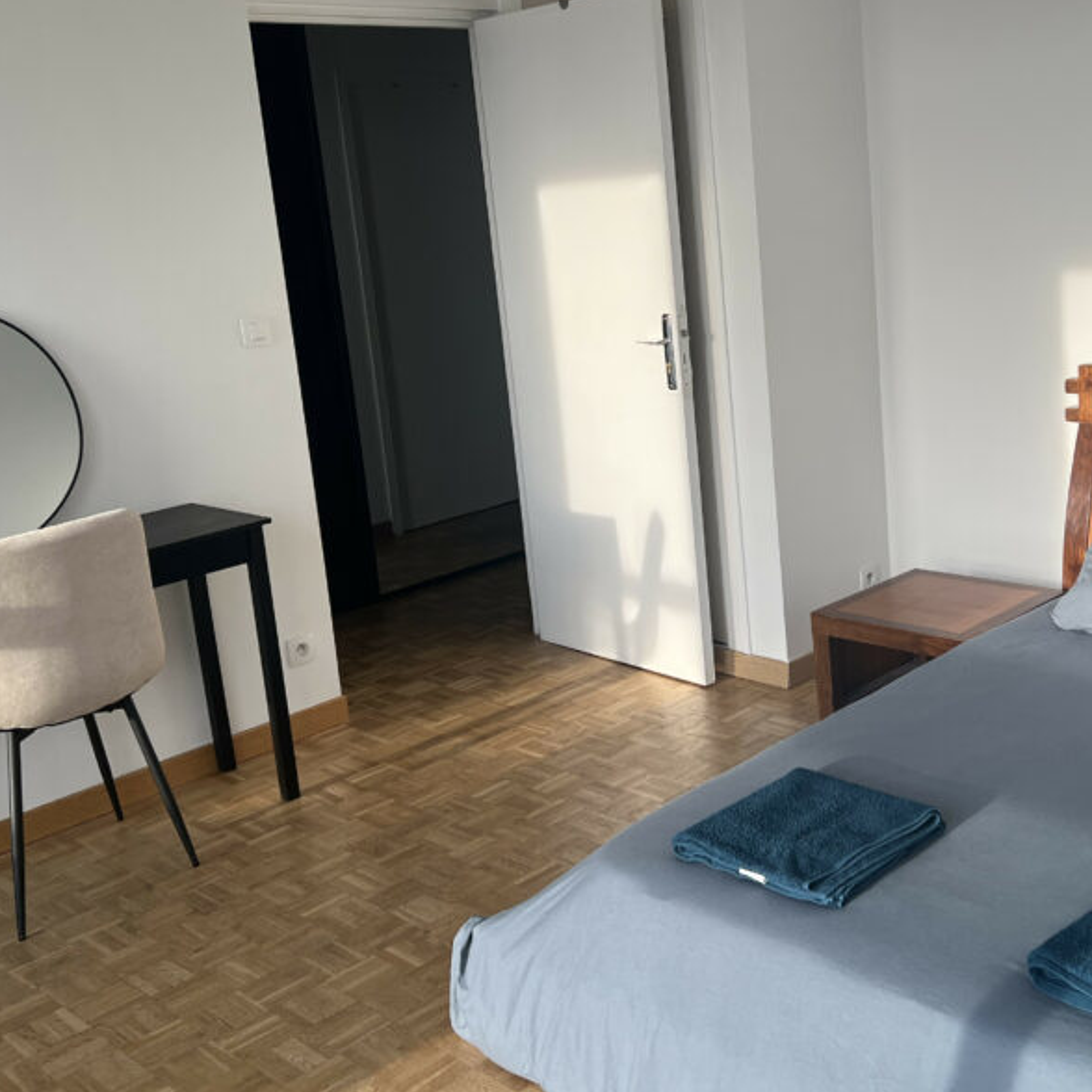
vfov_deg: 41.8
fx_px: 1428
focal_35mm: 40
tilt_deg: -11.9
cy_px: 468
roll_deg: +5.4
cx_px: 691
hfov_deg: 41.5
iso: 50
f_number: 1.5
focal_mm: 5.7
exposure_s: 1/567
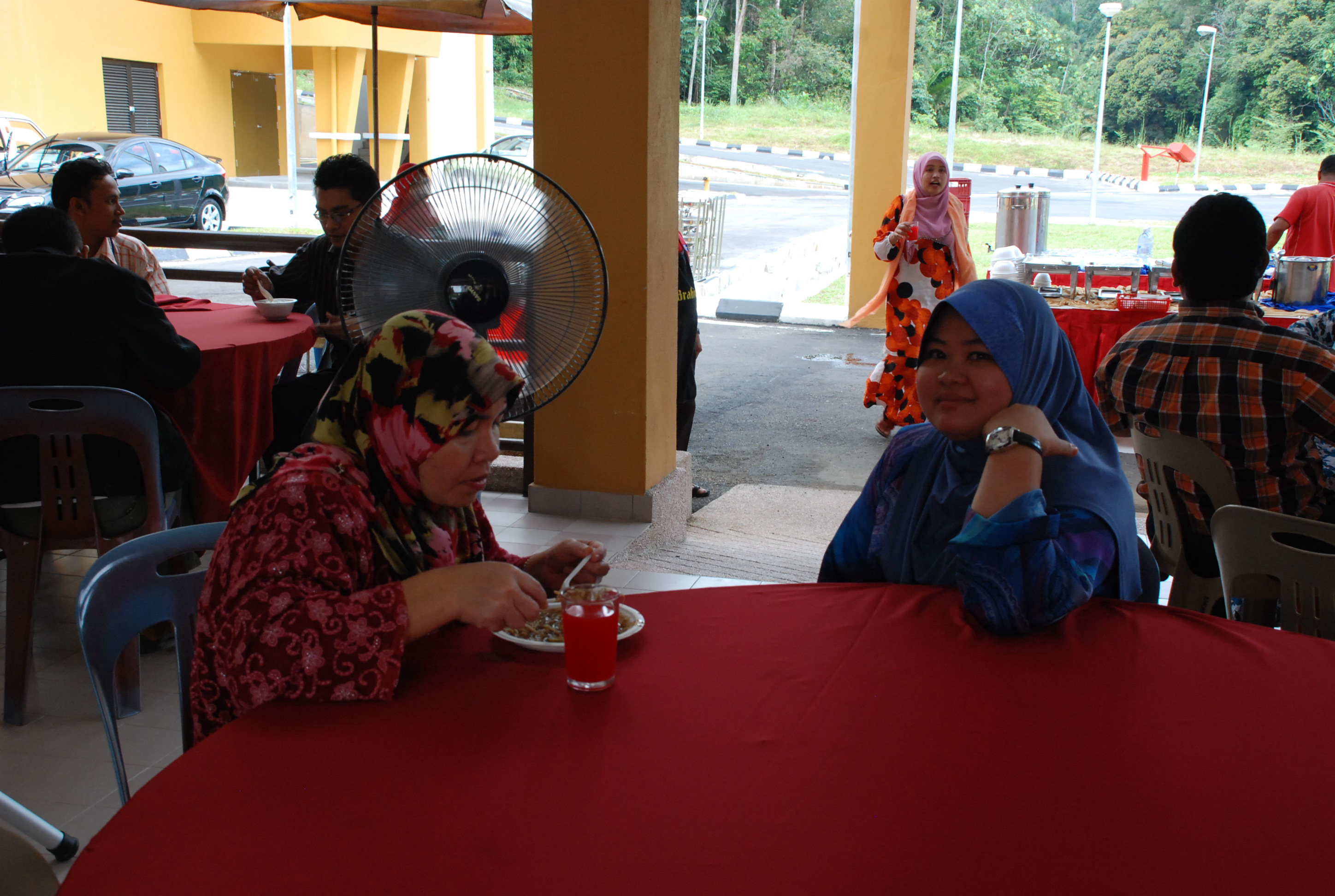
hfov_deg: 46.3
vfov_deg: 32.0
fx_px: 1561
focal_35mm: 42
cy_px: 448
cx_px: 668
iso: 800
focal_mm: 28
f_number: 9
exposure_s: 1/125
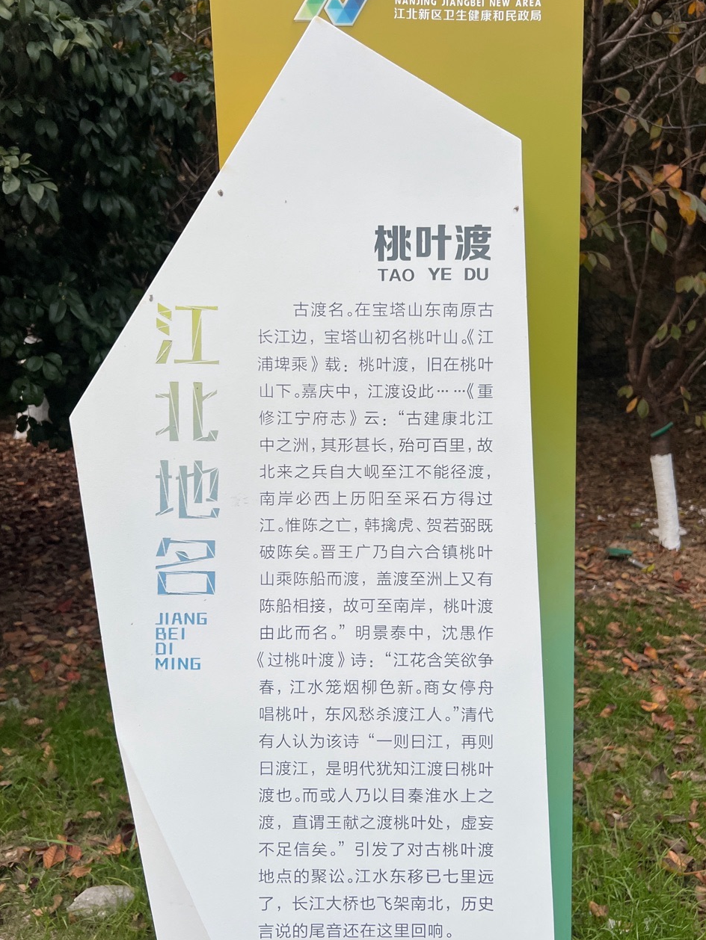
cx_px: 372
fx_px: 843
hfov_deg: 45.4
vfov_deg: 58.3
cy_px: 466
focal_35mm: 31
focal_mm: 5.7
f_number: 1.5
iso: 125
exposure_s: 1/121
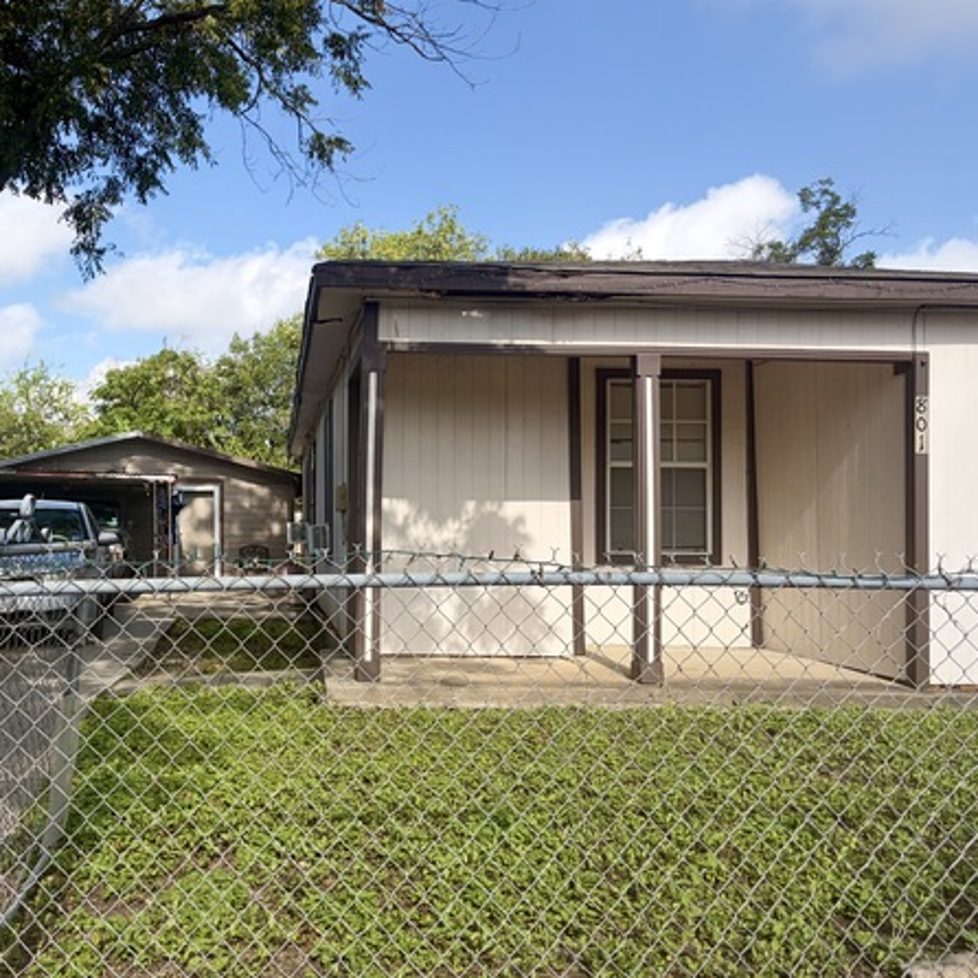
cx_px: 298
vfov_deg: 49.7
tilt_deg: +2.3
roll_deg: -0.4
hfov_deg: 48.6
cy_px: 498
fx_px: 1055
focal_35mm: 33
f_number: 1.6
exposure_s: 1/2075
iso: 50
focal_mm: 5.96
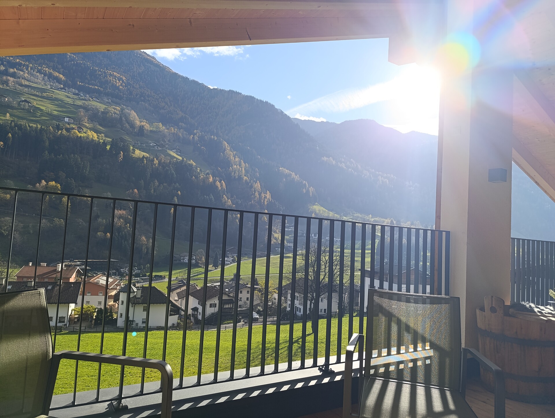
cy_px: 209
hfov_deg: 73.8
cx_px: 278
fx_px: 369
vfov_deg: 59.0
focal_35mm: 23
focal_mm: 6.14
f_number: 1.6
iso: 50
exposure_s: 1/418
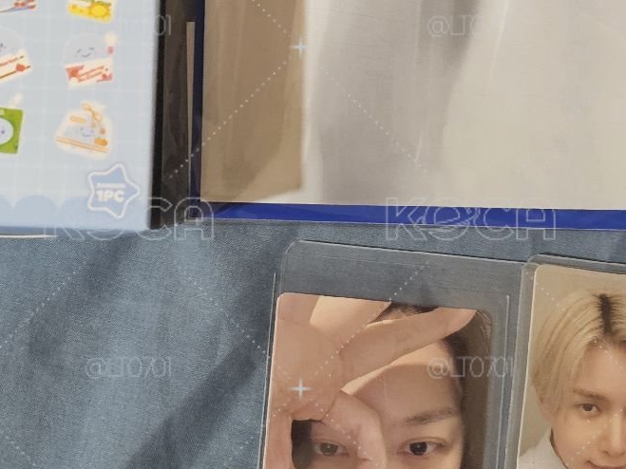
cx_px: 186
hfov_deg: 28.7
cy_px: 47
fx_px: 1211
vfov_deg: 21.4
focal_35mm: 67
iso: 640
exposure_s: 1/30
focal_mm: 6.3
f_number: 1.7
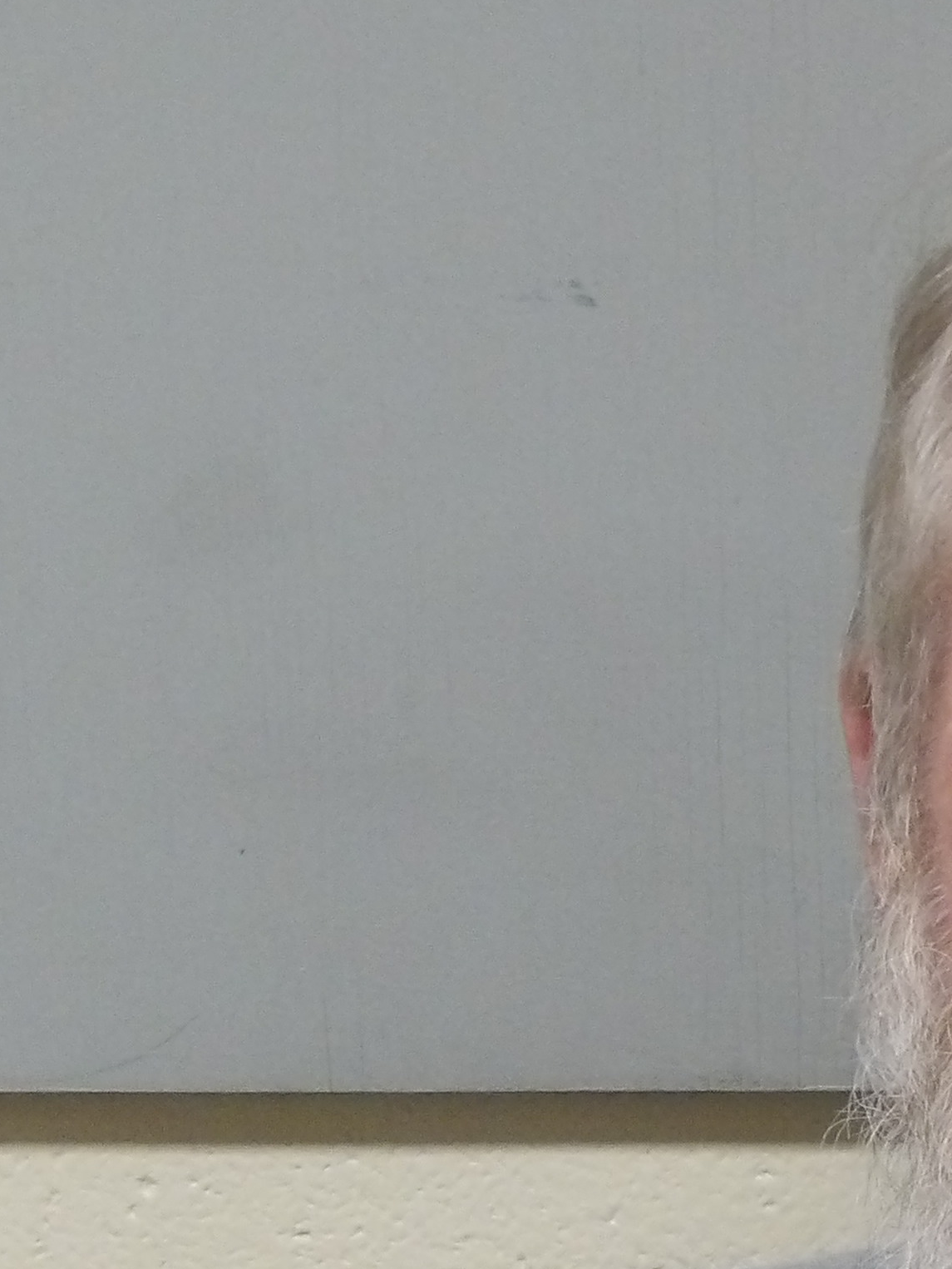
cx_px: 1431
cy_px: 807
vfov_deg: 12.3
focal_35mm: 160
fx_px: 5865
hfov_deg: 9.0
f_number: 4.2
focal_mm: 9.4
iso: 800
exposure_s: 1/60
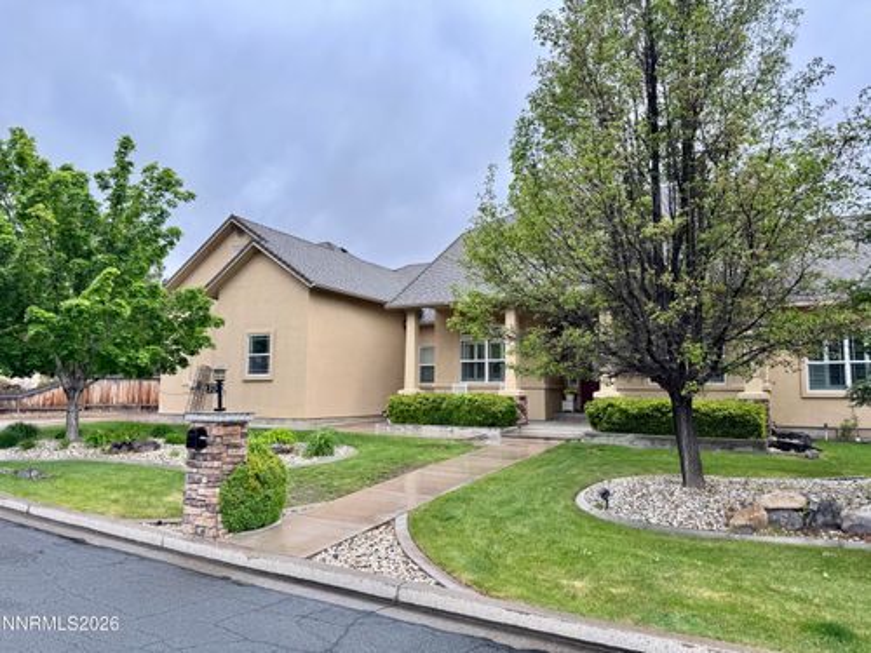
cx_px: 436
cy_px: 326
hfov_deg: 71.6
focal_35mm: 24
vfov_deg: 56.8
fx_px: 604
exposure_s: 1/250
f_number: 1.78
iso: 80
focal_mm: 6.76
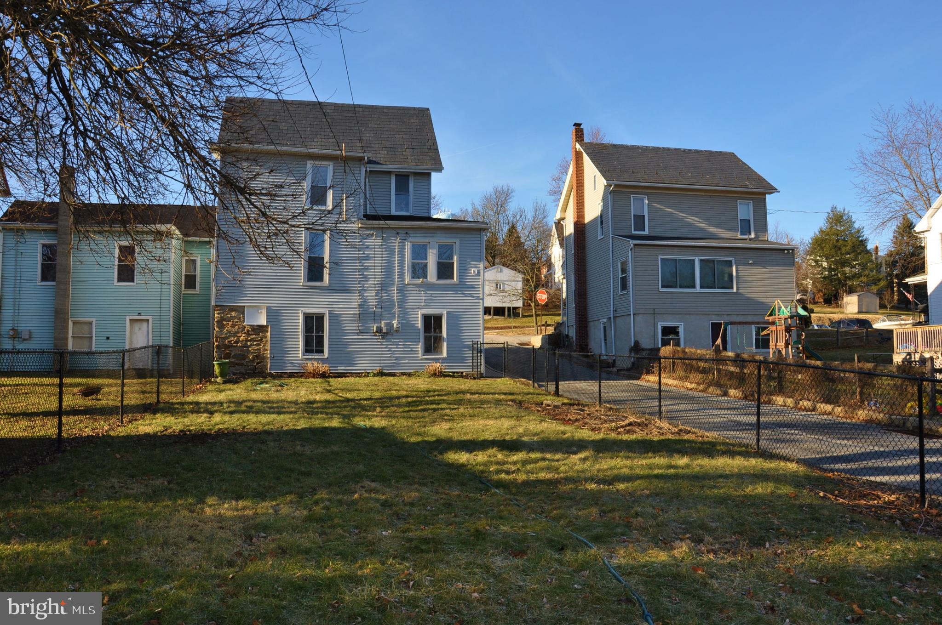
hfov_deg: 67.4
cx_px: 471
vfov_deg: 47.8
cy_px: 312
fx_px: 706
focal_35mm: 27
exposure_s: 1/200
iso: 200
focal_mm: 18
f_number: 9
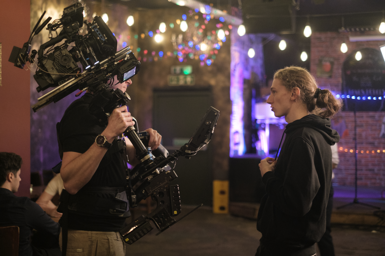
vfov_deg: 25.5
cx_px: 192
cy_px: 128
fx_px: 567
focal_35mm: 53
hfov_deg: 37.5
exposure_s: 1/80
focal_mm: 35
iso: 3200
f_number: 1.4
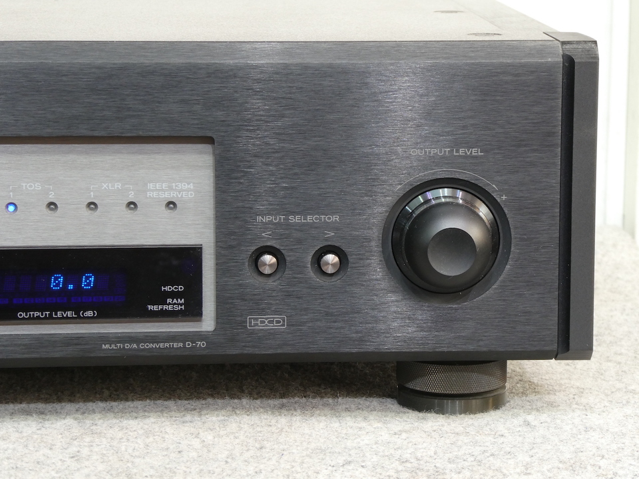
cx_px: 320
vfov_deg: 12.9
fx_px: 2123
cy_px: 240
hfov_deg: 17.1
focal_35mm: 115
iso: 200
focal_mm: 20.6
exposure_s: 1/5
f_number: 5.1
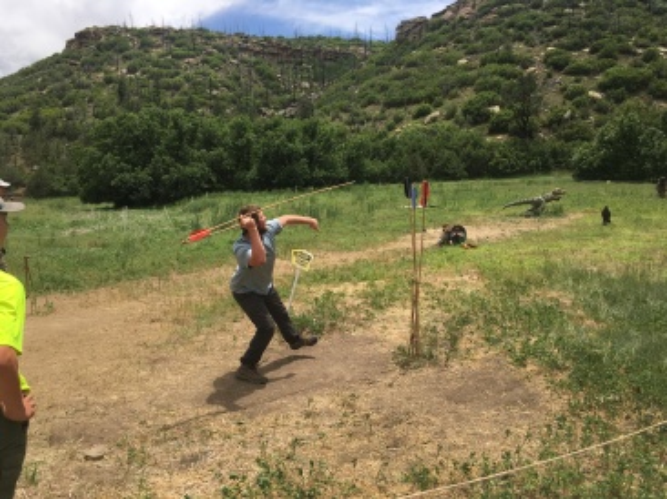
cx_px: 334
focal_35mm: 29
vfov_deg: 48.2
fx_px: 558
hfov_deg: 61.7
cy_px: 250
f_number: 2.2
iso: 25
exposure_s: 1/1479
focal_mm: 4.15
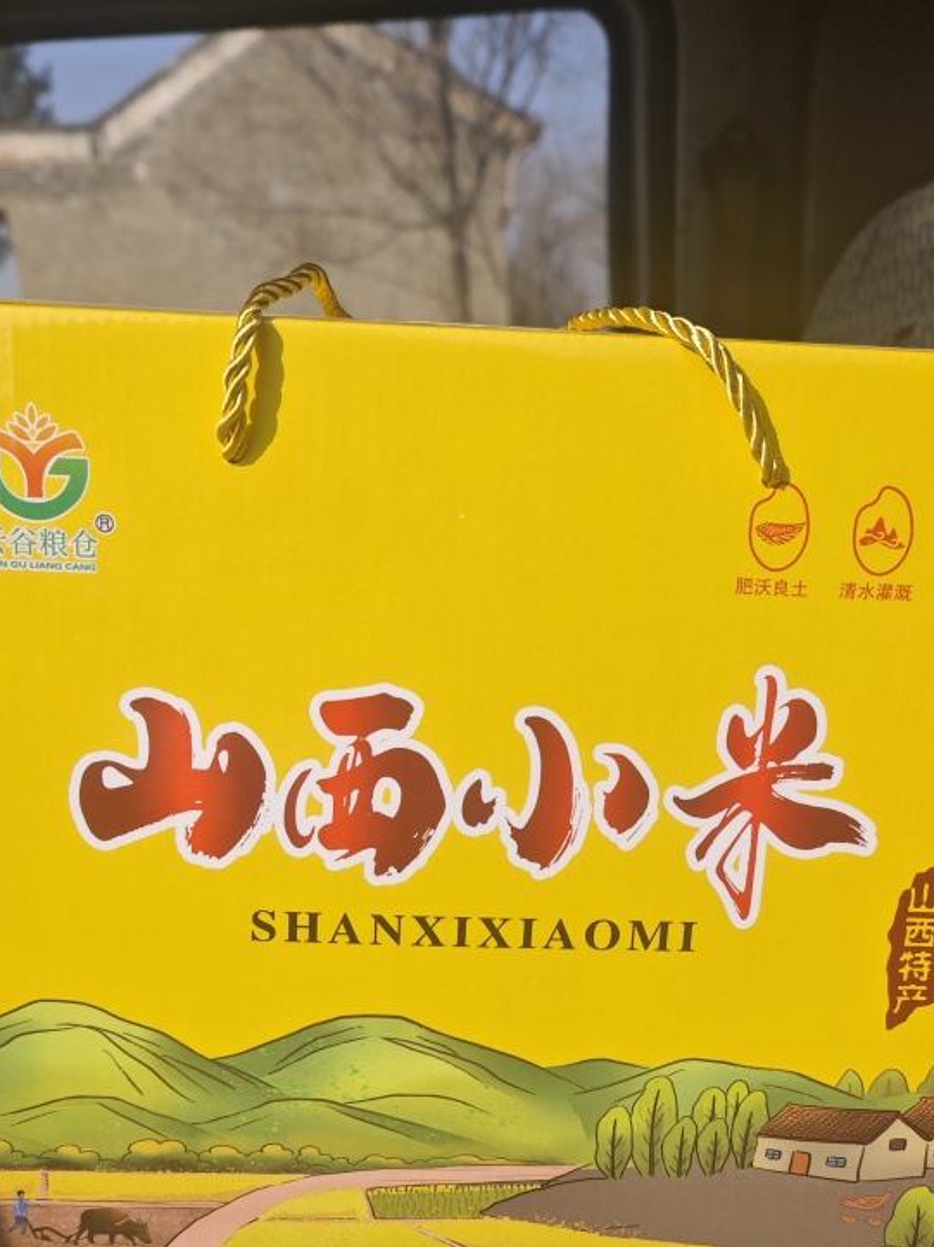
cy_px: 859
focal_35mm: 34
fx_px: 1224
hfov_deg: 41.8
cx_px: 440
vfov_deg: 52.6
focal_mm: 6.55
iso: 50
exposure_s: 1/2281
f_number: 1.6
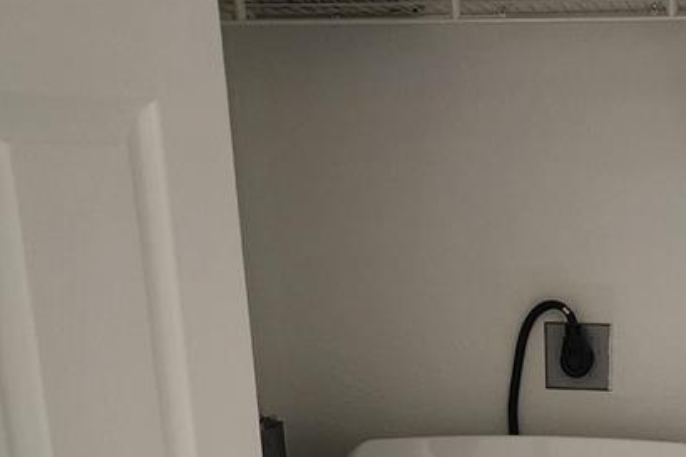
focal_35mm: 70
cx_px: 723
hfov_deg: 26.9
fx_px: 1333
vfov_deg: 18.6
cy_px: 524
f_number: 1.8
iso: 640
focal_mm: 6.4
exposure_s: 1/26
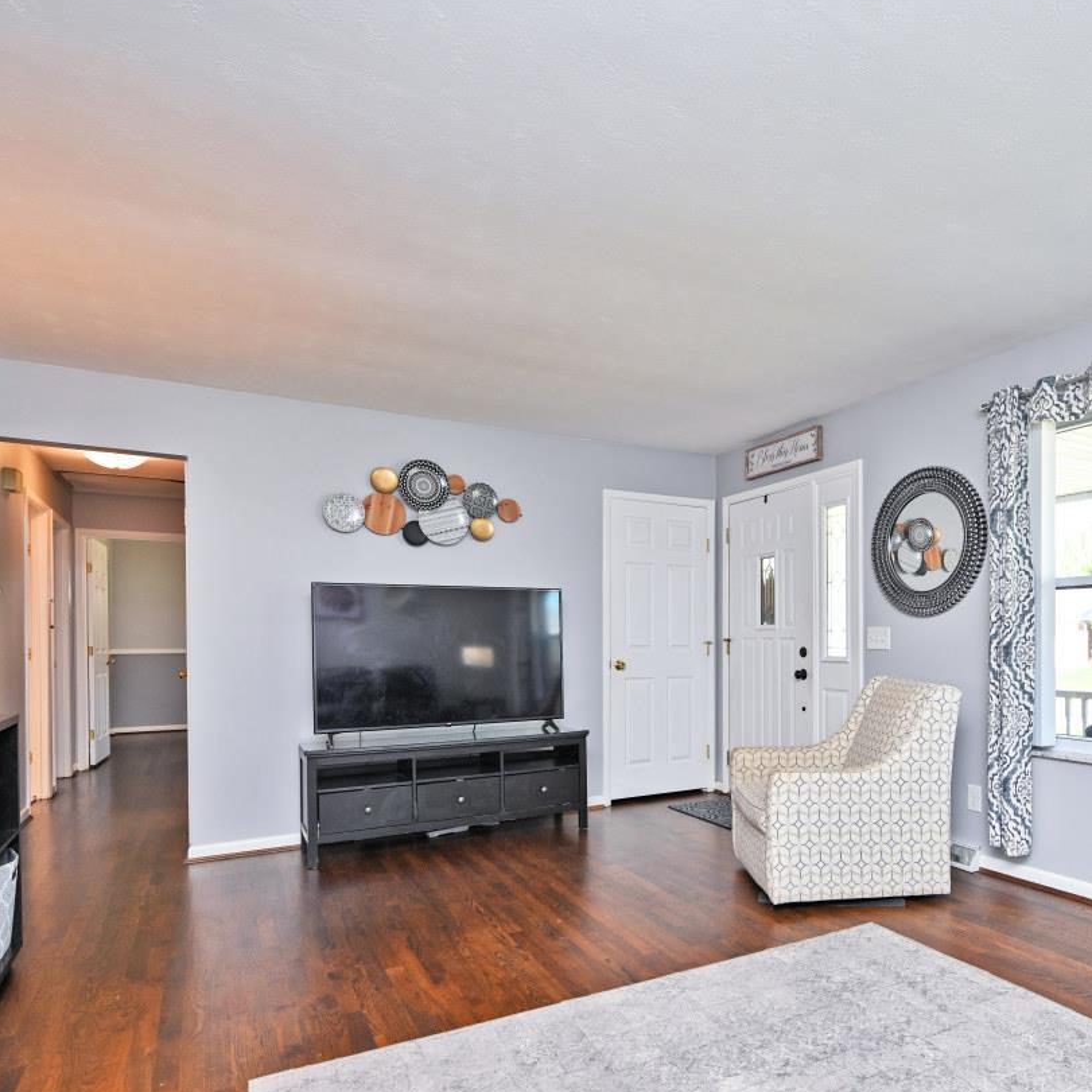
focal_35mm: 22
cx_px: 707
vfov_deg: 69.0
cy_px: 652
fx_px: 785
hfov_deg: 68.1
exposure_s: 1/60
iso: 200
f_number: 4
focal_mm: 14
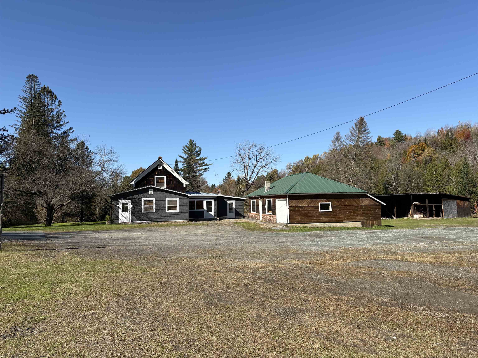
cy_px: 179
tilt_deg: +3.4
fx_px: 359
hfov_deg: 67.3
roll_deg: +0.4
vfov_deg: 53.1
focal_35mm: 26
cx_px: 239
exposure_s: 1/3125
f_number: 1.6
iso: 50
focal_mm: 5.96
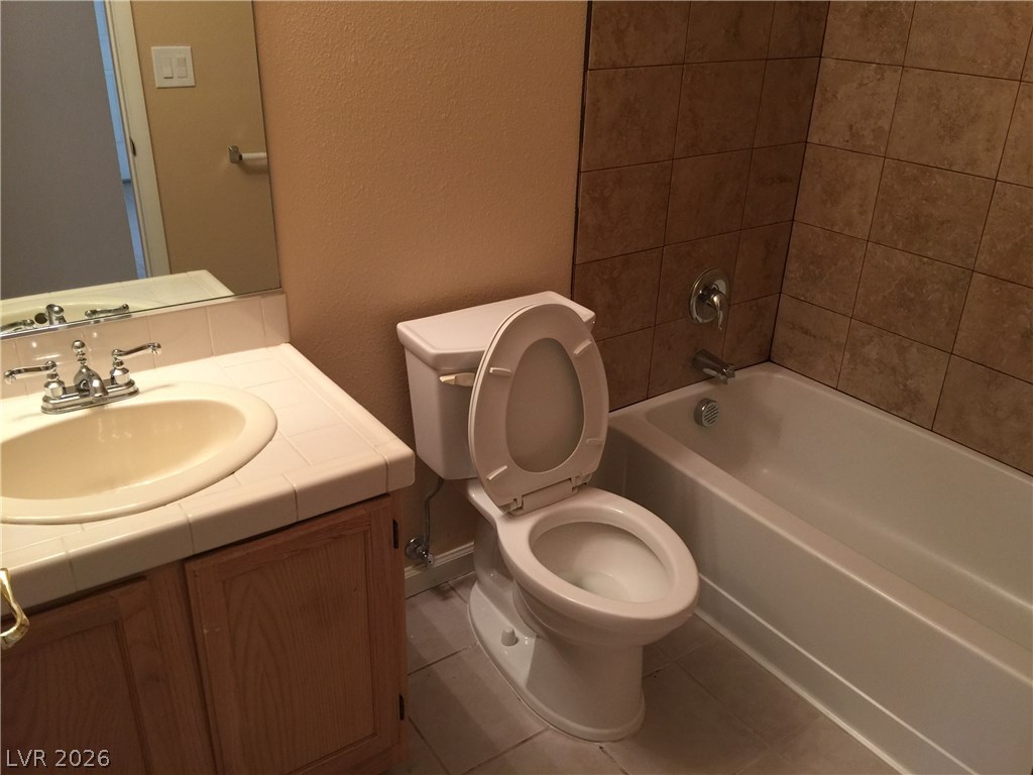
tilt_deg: -25.1
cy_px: 388
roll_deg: -2.4
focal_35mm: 29
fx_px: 865
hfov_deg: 61.7
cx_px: 516
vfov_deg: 48.2
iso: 64
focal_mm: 4.15
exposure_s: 1/15
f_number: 2.2
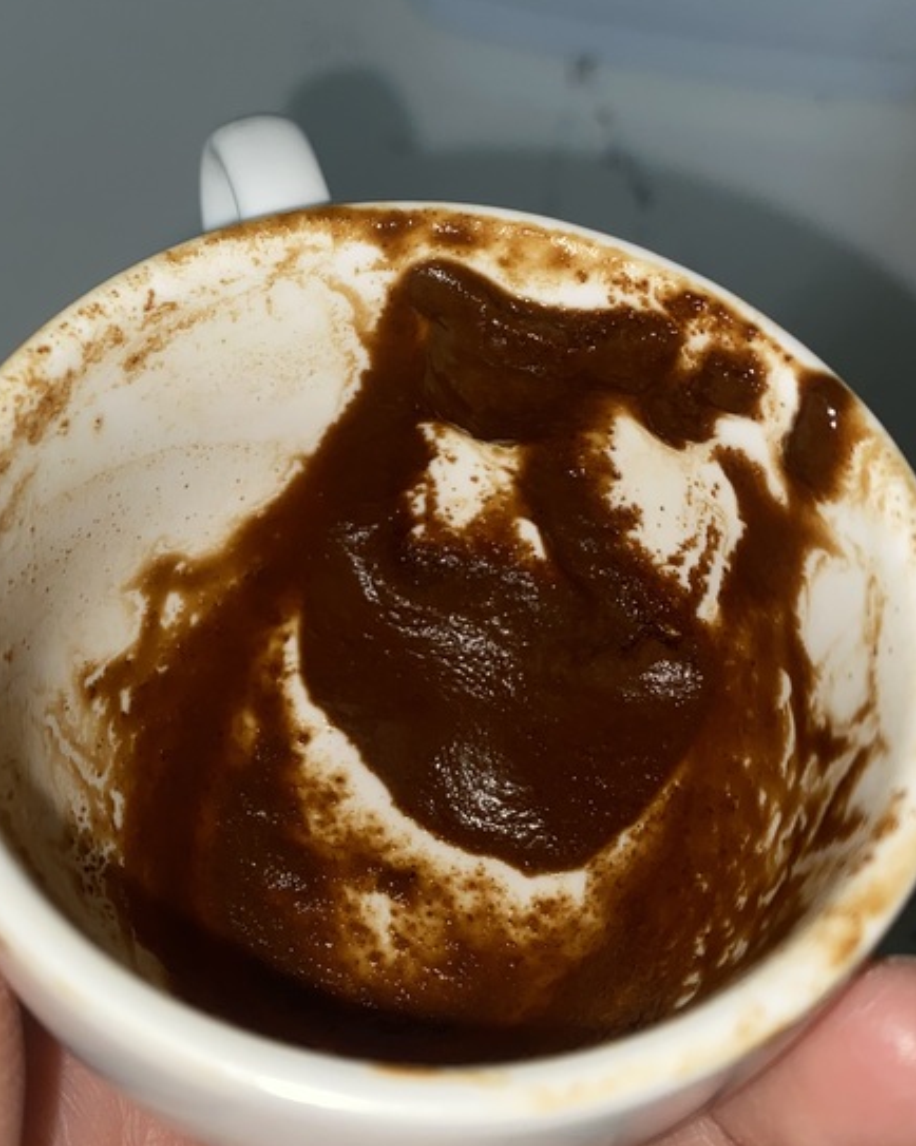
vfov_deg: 42.9
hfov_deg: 34.8
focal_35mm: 43
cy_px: 551
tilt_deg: -62.4
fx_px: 1458
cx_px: 363
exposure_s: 1/32
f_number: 1.8
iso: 32
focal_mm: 4.25
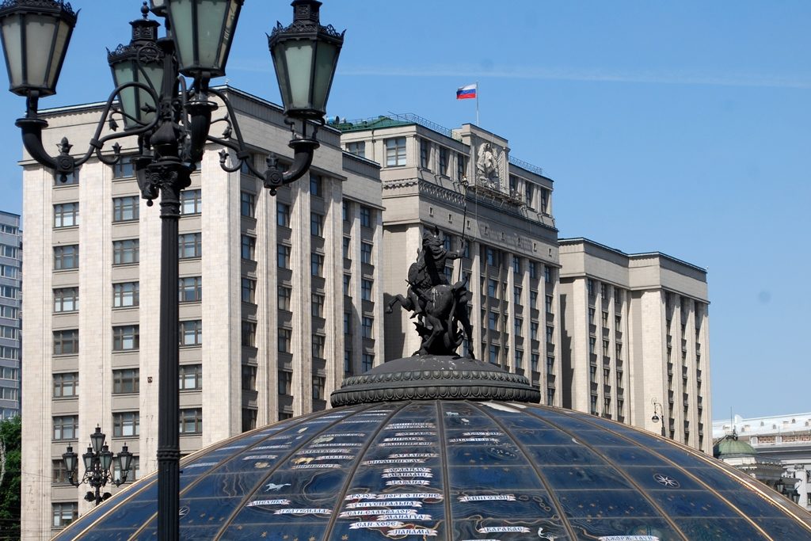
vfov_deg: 16.6
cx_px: 406
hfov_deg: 24.6
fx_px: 1859
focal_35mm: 82
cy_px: 270
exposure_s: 1/320
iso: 100
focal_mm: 55
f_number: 9
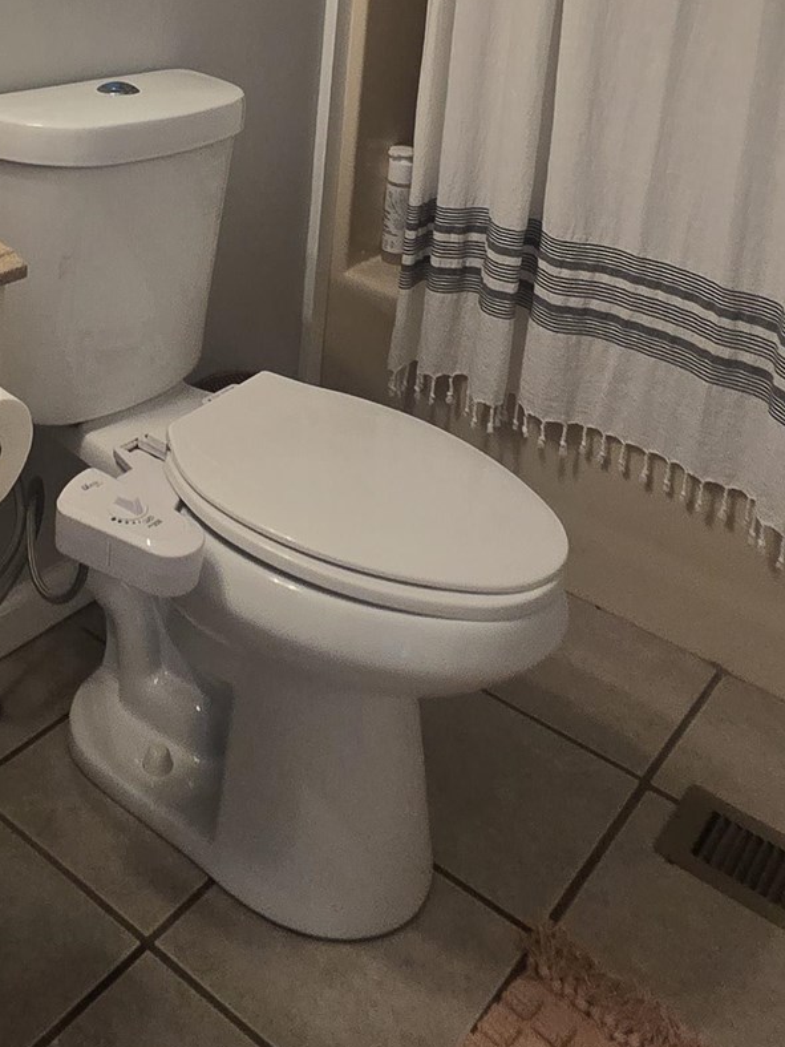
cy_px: -72
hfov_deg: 37.0
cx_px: 213
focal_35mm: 38
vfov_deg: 40.7
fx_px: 1149
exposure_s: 1/60
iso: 200
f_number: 2.2
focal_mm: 2.2
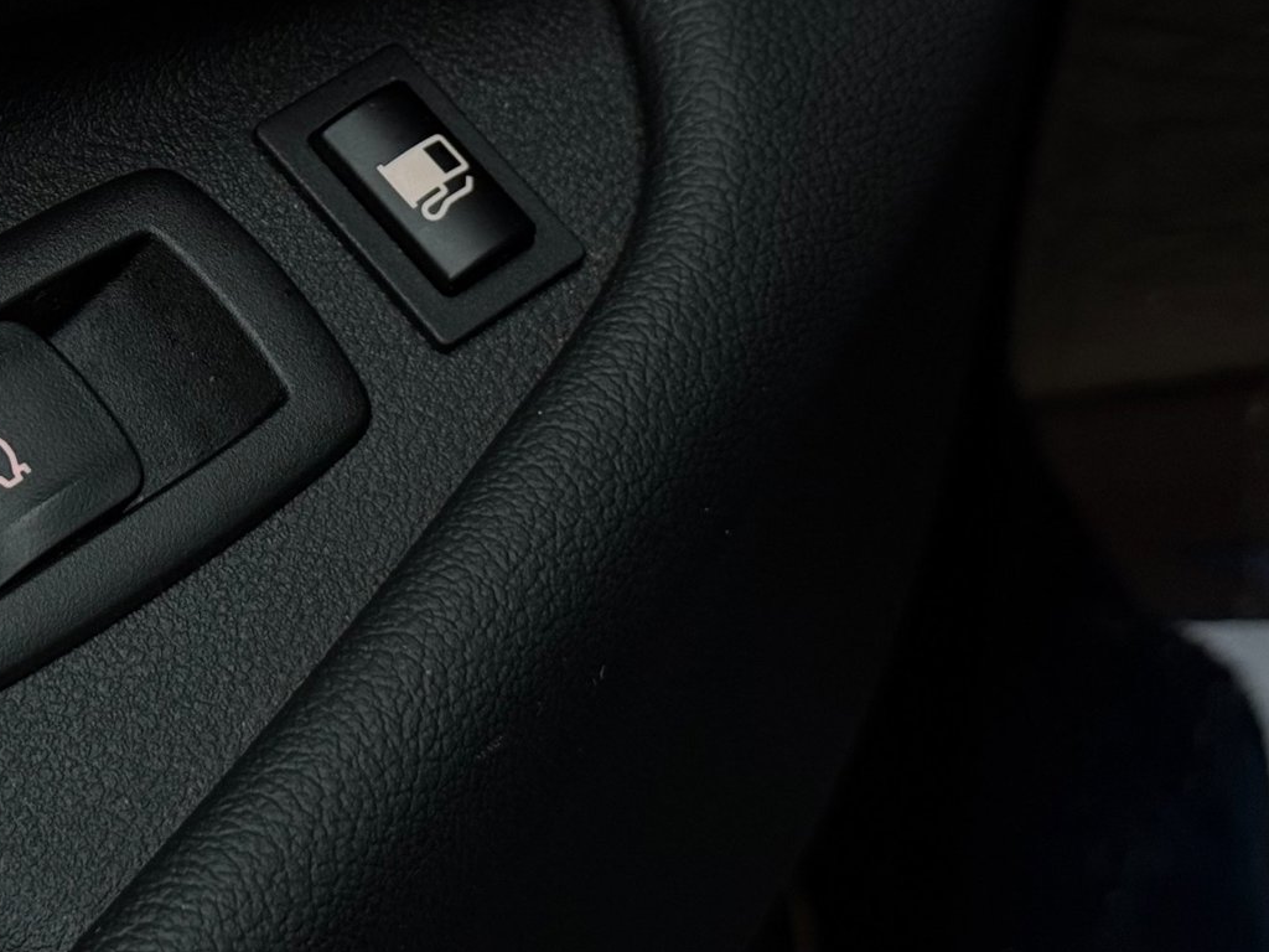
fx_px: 3299
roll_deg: +0.1
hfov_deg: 21.2
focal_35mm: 90
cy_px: 161
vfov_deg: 16.3
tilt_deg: -35.7
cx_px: 81
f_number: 1.78
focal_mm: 6.76
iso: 200
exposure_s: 1/60
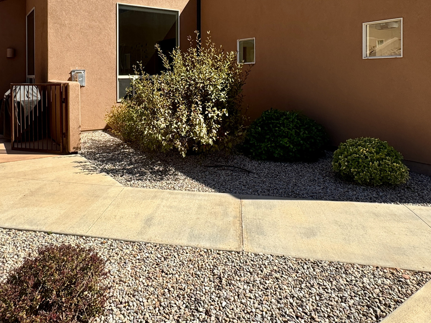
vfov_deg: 49.2
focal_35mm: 27
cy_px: 78
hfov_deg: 64.9
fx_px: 336
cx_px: 177
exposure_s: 1/1110
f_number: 2.2
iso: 40
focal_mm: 2.22
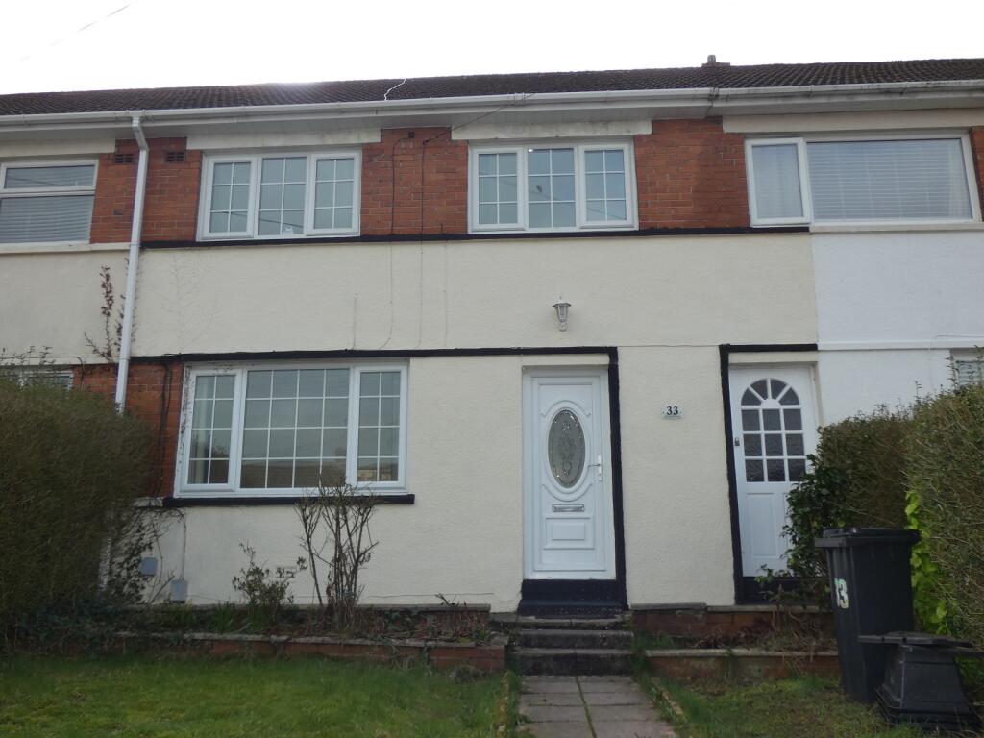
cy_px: 369
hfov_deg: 58.4
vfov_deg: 45.4
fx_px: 881
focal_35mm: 31
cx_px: 492
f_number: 3.3
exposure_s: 1/640
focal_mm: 5.5
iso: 80
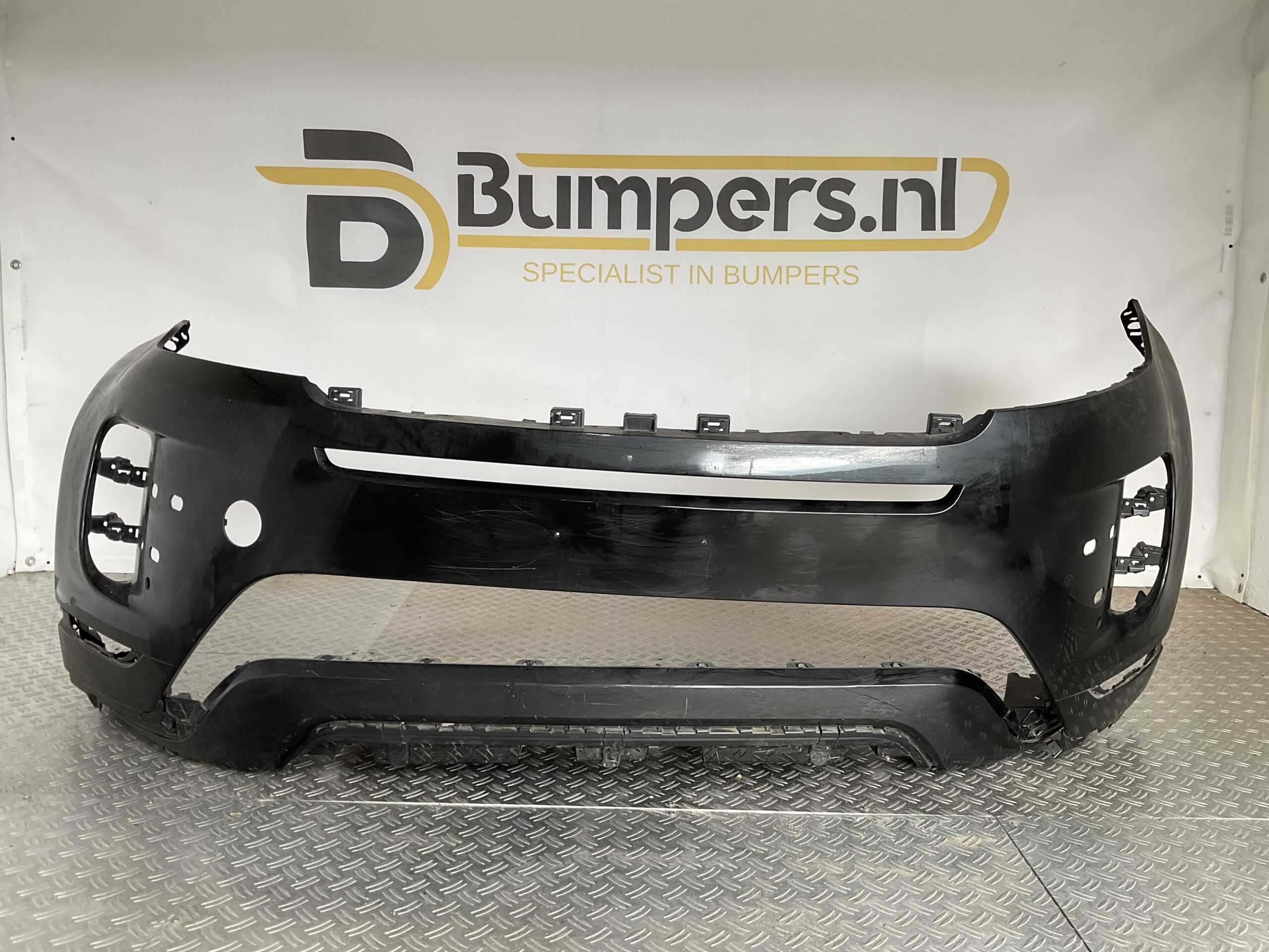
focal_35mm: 29
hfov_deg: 61.7
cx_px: 634
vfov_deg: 48.2
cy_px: 476
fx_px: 1063
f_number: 1.8
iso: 25
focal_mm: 3
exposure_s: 1/100
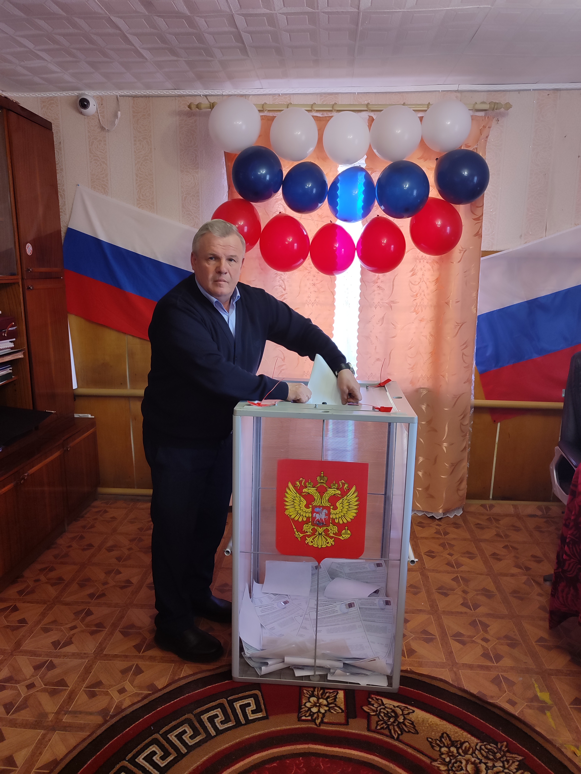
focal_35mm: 25
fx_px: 559
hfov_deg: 54.9
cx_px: 290
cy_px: 387
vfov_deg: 69.4
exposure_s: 1/50
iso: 213
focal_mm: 5.95
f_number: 1.89
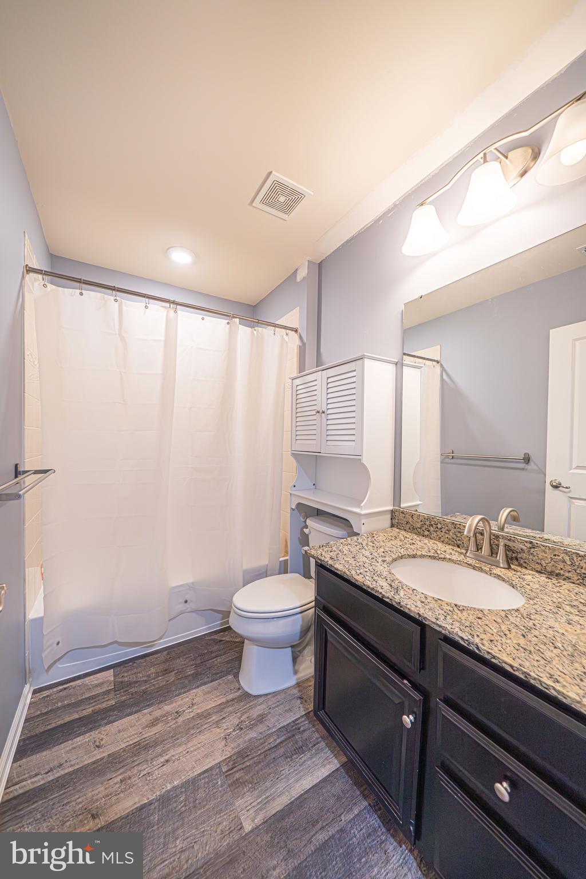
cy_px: 440
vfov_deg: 112.6
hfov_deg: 90.0
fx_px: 293
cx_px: 293
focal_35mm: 12
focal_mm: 12
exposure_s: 1/60
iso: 500
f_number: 5
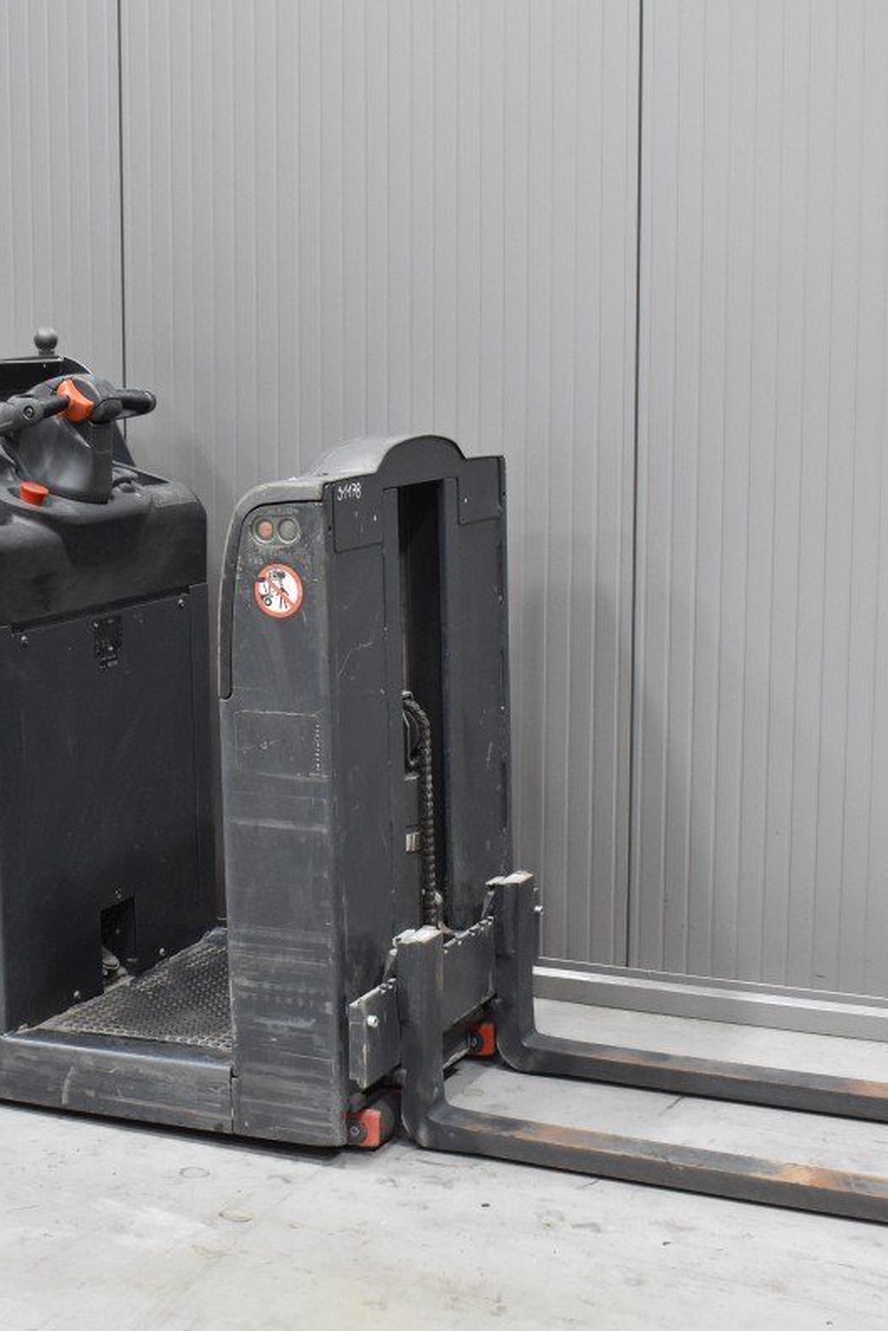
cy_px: 665
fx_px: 2182
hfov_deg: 22.9
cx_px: 270
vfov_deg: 33.9
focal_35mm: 59
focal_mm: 26
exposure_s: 1/30
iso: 1600
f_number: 5
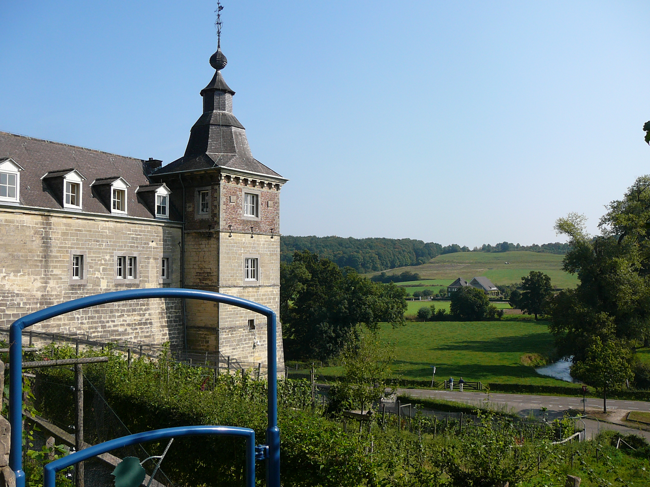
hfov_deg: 52.6
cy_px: 244
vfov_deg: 40.7
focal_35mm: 35
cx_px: 325
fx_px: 657
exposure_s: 1/400
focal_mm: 5.2
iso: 80
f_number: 5
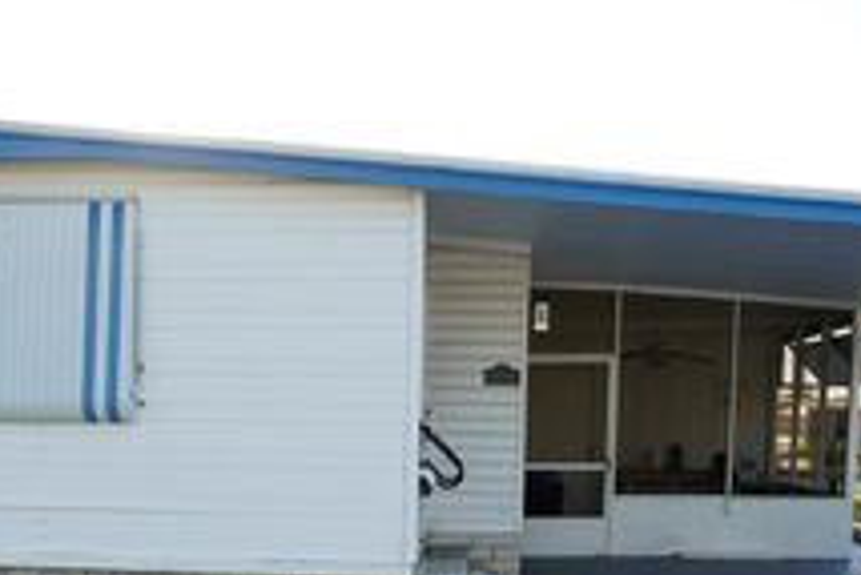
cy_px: 597
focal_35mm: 56
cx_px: 314
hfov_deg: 35.4
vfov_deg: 23.1
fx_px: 1340
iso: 100
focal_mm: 16
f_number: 4.5
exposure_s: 1/200
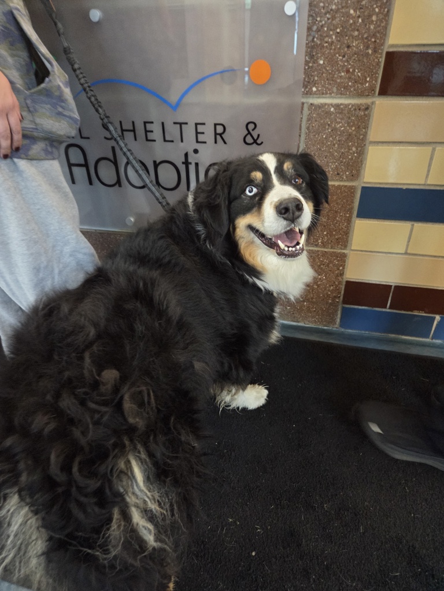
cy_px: 296
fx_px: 393
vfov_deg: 73.9
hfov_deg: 58.9
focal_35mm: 23
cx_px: 222
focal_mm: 5.4
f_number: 1.8
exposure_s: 1/40
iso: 1600
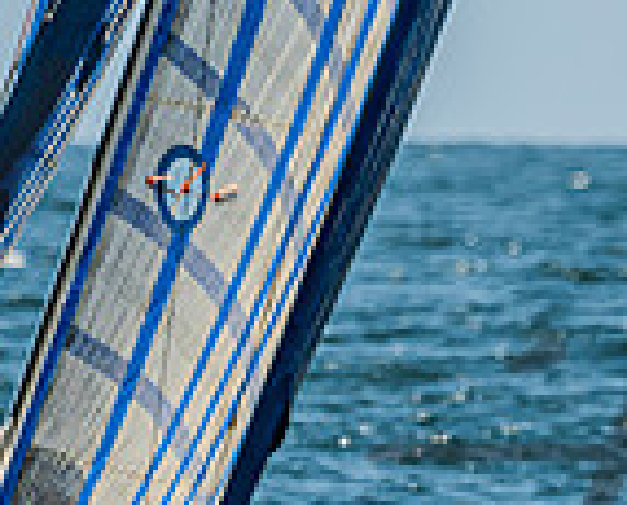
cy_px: 546
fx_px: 29250
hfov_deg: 1.2
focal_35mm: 1573
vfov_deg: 1.0
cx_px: 83
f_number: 5.6
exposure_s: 1/1000
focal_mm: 300
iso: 320
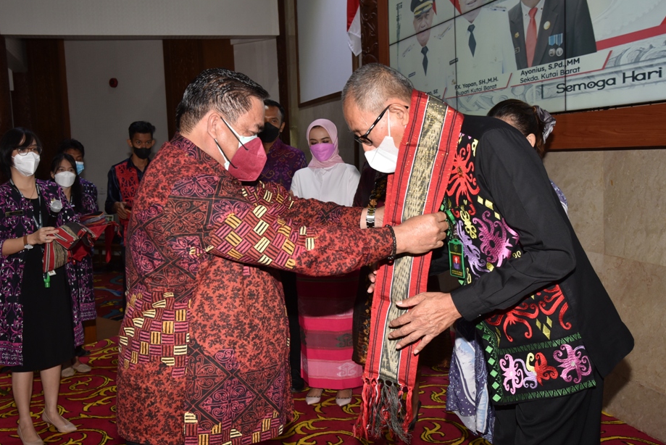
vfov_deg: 34.3
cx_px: 304
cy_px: 214
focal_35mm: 39
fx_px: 722
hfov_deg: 49.5
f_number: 7.1
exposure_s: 1/60
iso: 800
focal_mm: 35
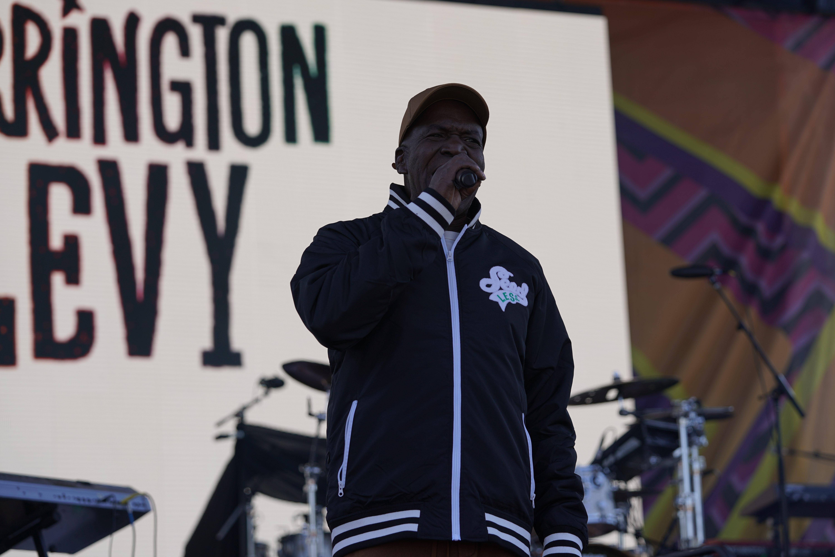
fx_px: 2551
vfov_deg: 12.5
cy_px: 278
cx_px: 418
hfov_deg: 18.6
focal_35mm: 110
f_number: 4.5
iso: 100
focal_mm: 110
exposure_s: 1/400
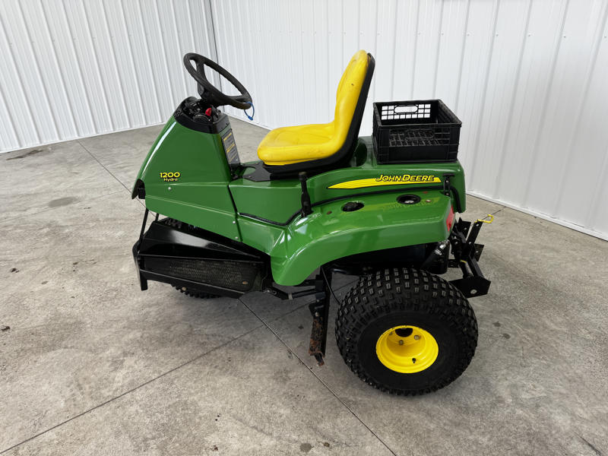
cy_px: 228
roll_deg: +2.3
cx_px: 304
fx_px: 422
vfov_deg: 56.8
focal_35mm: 24
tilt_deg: -27.8
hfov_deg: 71.6
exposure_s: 1/120
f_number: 1.78
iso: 64
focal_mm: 6.76
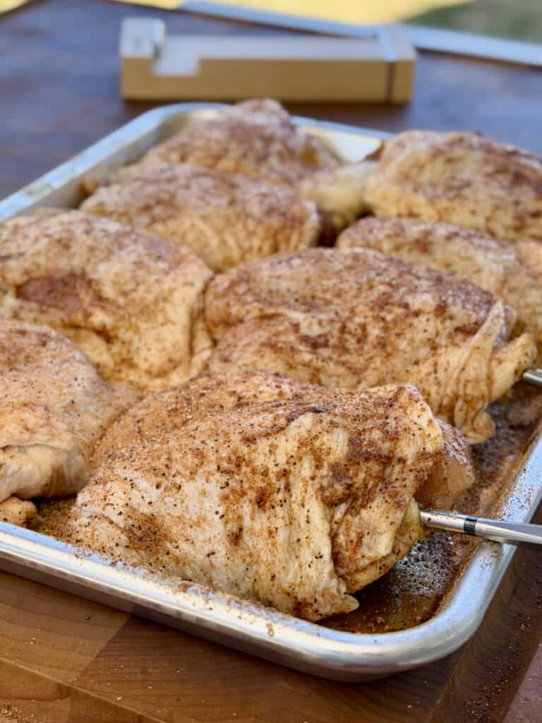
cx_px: 271
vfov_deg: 39.7
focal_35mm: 48
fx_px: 1002
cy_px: 362
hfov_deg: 30.3
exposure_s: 1/1185
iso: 100
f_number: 1.78
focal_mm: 6.76
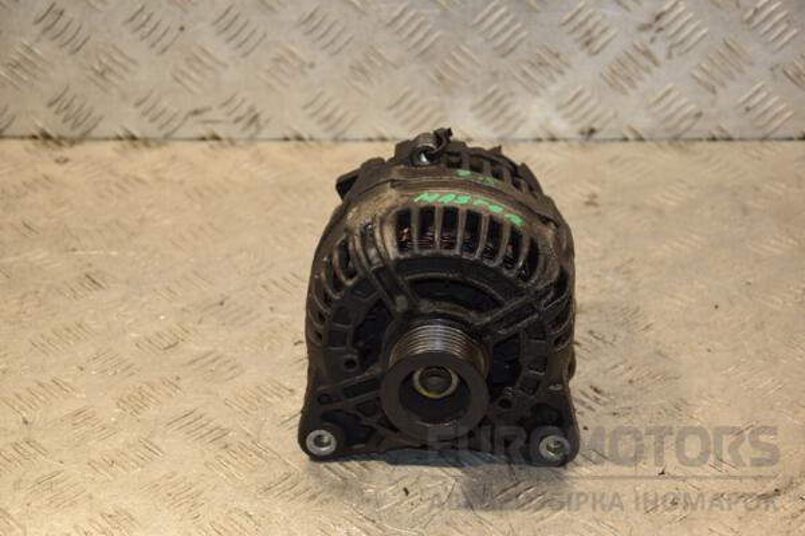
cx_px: 402
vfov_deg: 17.5
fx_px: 1744
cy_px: 268
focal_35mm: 78
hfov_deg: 26.0
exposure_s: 1/160
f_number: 5
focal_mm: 52
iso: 800
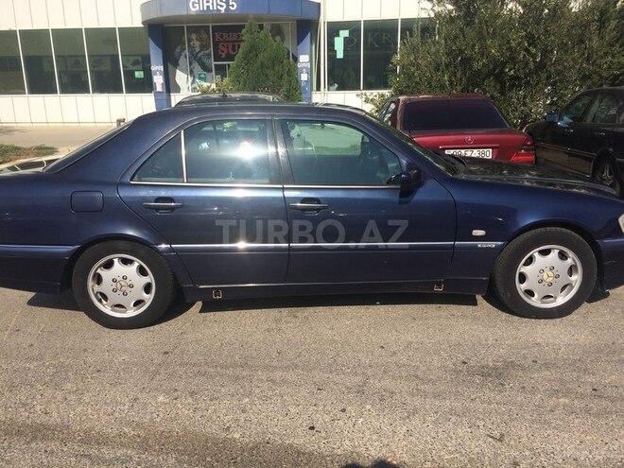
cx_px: 312
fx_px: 523
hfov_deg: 61.7
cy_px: 234
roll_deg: +0.6
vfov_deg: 48.2
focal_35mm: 29
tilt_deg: -14.8
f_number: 2.2
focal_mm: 4.15
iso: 32
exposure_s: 1/2933
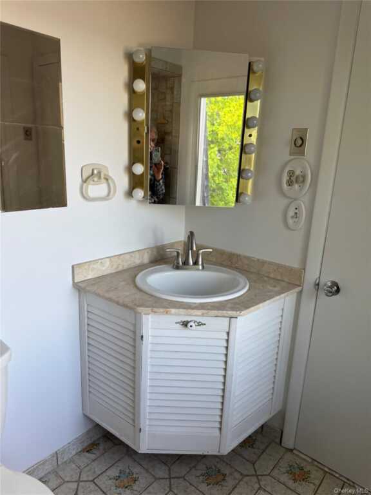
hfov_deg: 56.8
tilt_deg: -15.2
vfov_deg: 71.6
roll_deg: -2.3
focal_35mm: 24
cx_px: 186
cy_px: 248
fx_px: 343
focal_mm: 6.76
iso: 64
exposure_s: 1/121
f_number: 1.78
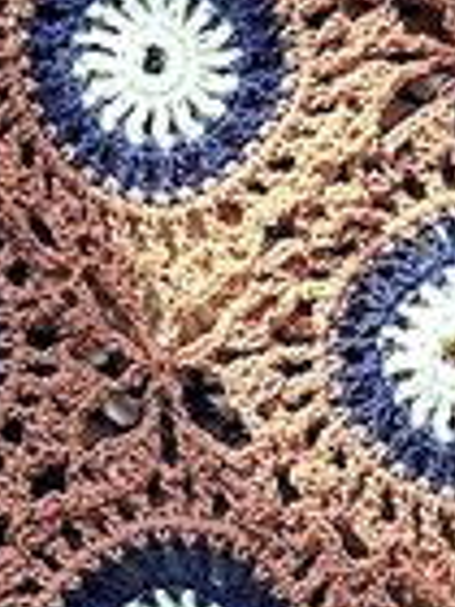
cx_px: 208
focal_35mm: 158
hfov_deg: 9.4
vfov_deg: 12.3
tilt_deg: -83.1
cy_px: 648
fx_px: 2769
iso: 125
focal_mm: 5.7
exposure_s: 1/121
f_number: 1.5
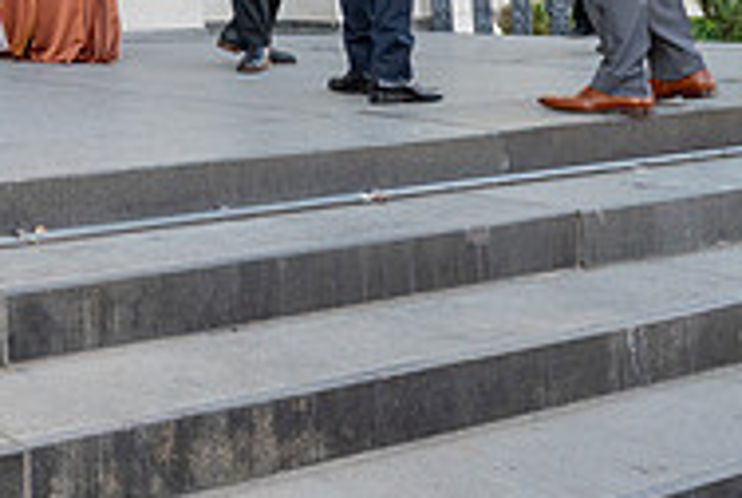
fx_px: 1528
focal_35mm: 74
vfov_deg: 16.8
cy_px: -243
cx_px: -260
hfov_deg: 23.6
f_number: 9
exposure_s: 1/200
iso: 1000
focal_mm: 24
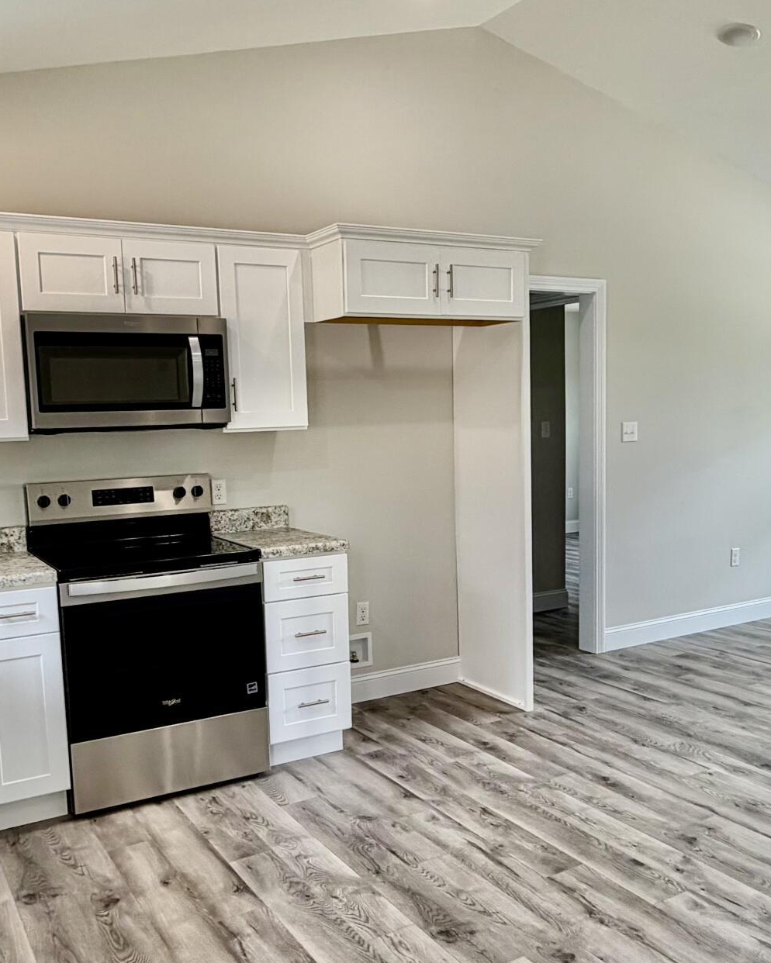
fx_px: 941
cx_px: 385
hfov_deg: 44.6
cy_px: 523
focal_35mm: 33
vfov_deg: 54.1
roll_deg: +1.6
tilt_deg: -7.4
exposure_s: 1/120
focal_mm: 2.22
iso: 100
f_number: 2.2
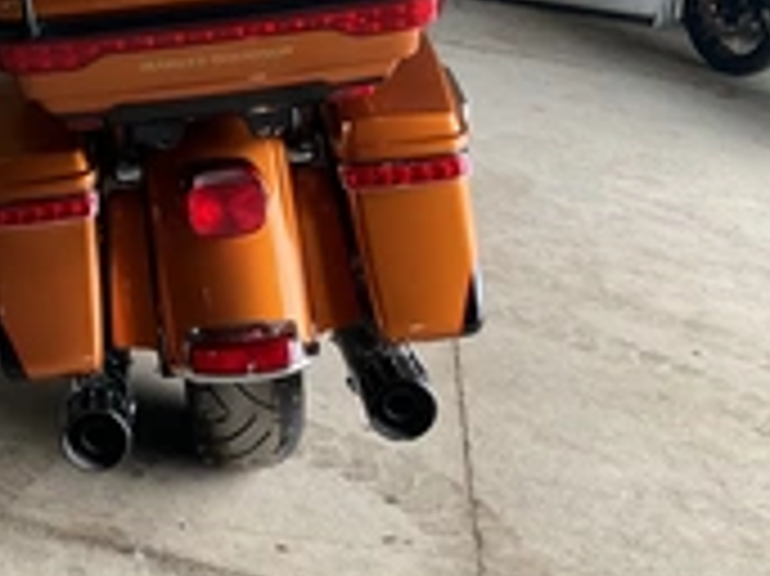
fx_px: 1512
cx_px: 50
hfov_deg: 27.4
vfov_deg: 21.1
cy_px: 58
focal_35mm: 68
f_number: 1.8
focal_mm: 3
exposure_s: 1/122
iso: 40
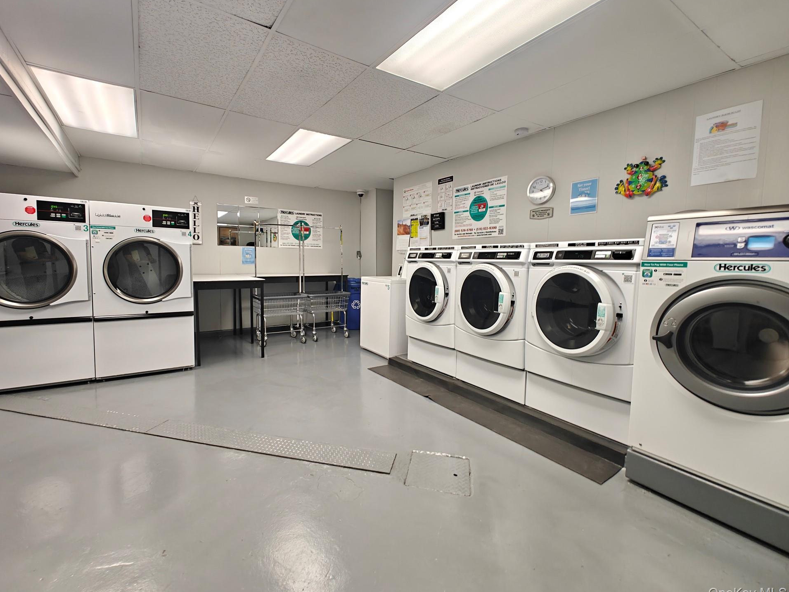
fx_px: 342
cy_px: 286
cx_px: 370
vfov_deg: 81.7
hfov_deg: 98.0
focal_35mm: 15
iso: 200
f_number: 2.2
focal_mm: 2.62
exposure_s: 1/39
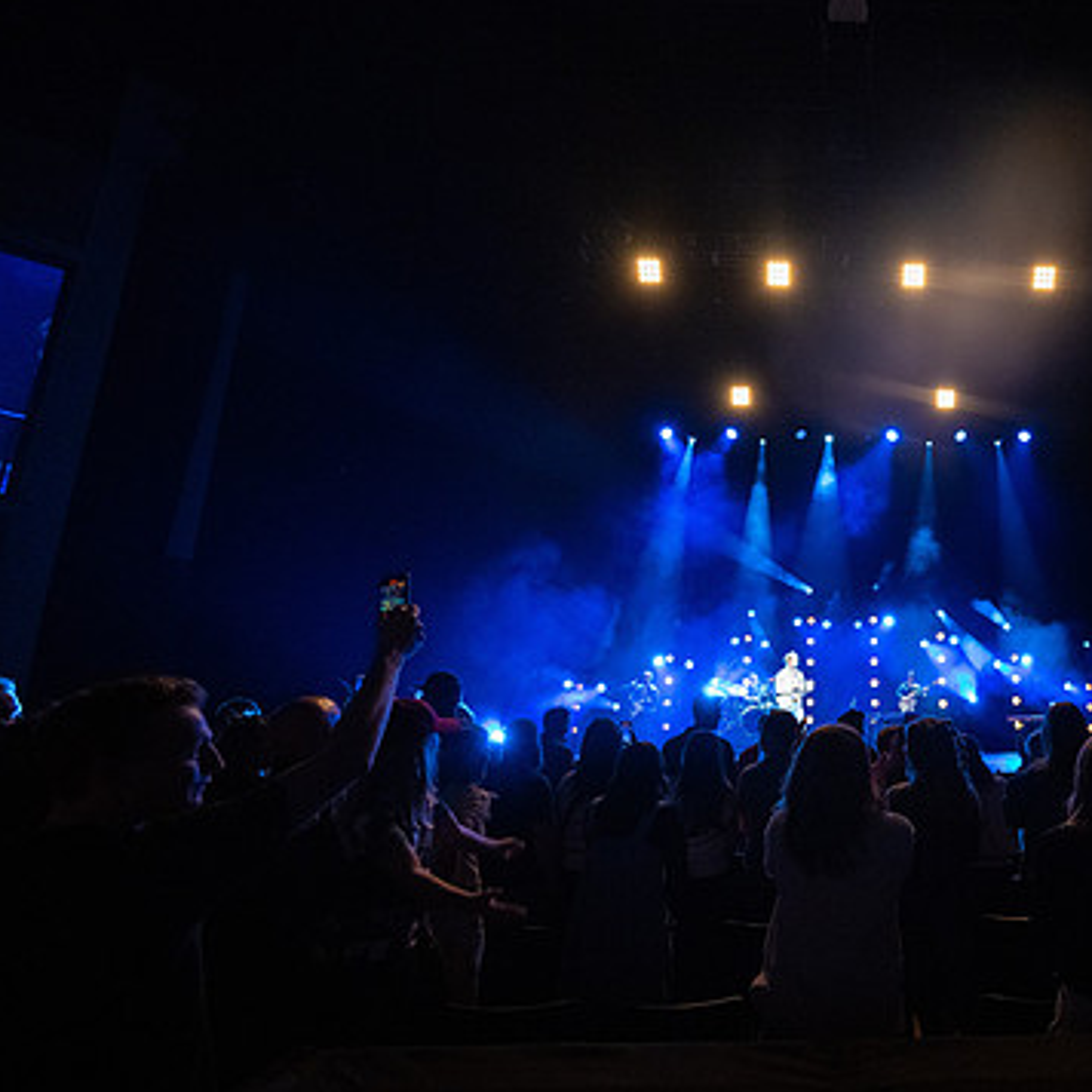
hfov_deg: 67.7
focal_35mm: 20
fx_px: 714
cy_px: 564
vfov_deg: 74.8
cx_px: 874
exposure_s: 1/200
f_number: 4
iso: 7200
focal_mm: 14
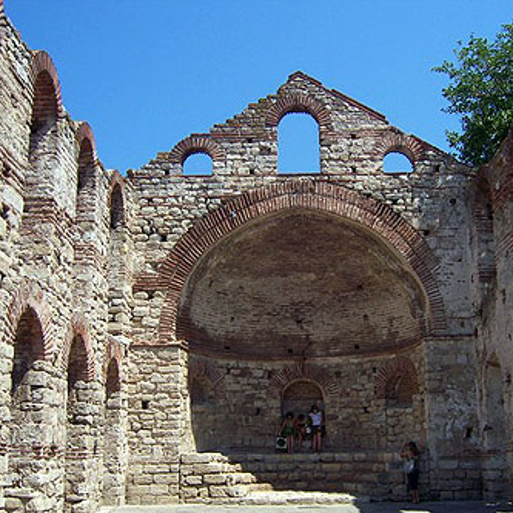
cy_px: 257
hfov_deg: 39.0
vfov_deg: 39.2
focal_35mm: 43
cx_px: 300
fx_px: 721
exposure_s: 1/640
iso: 80
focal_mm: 6
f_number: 4.5
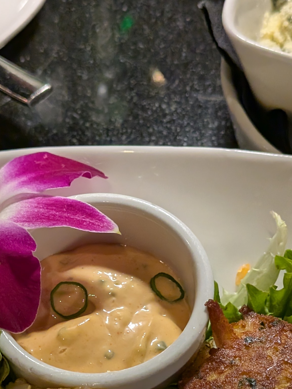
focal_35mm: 62
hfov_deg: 23.6
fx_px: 697
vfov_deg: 30.0
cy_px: 344
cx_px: 157
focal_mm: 4.53
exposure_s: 1/426
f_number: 1.7
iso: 766
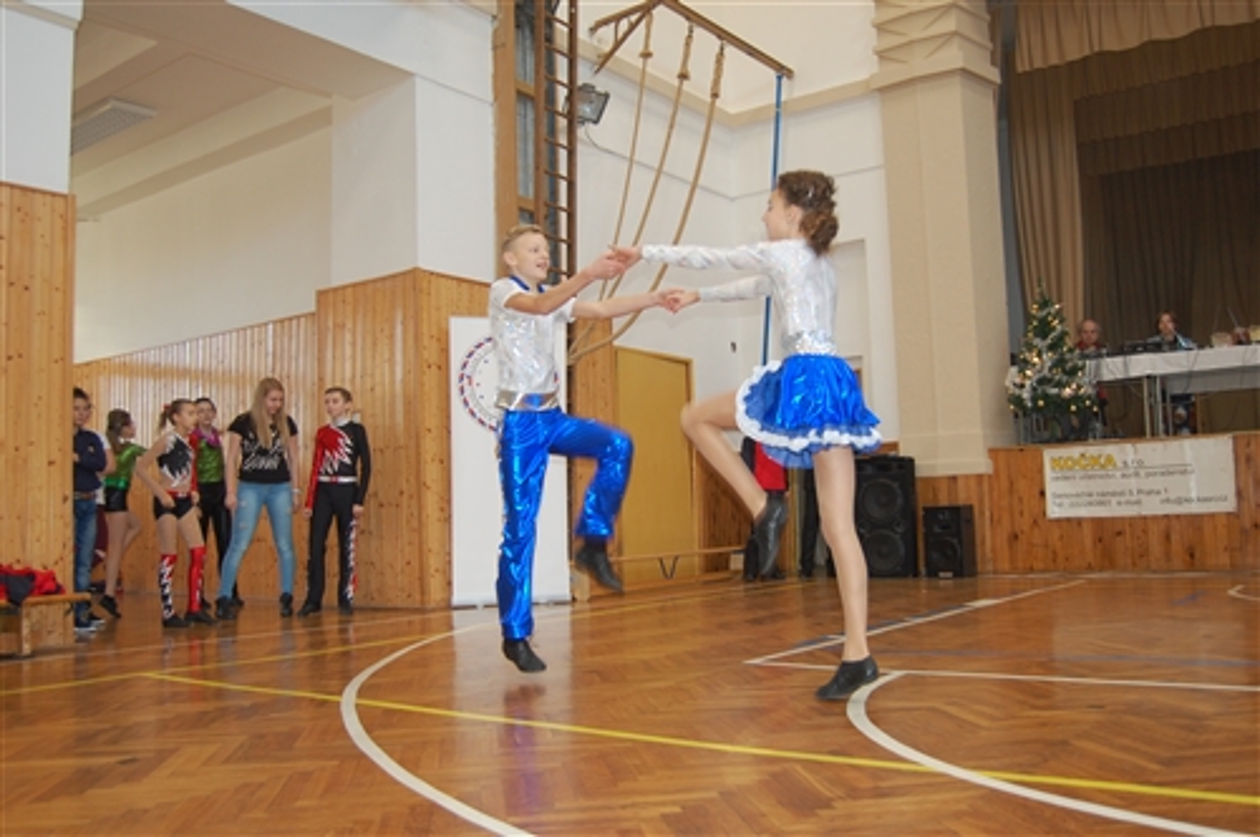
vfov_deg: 43.5
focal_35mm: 30
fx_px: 1049
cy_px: 418
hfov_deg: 62.0
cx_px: 630
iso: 400
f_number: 3.8
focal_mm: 20
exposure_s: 1/60
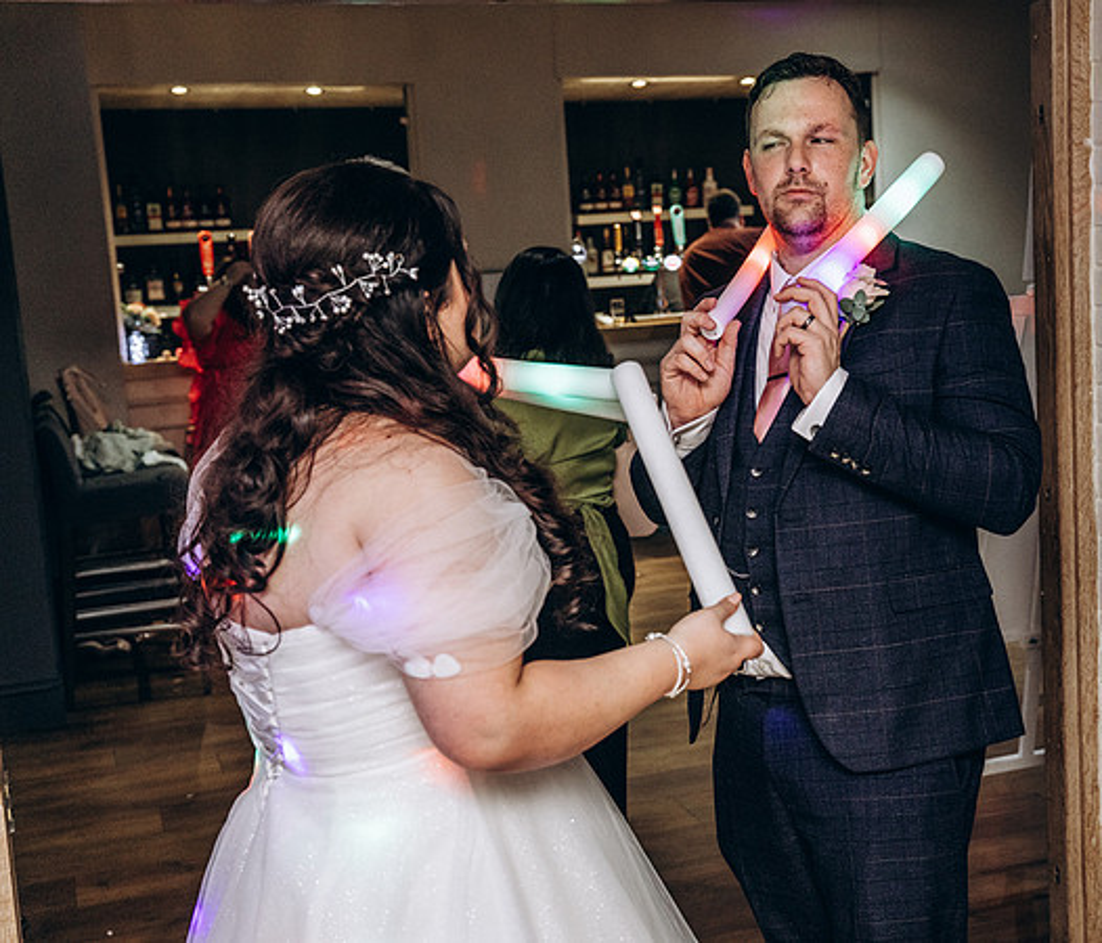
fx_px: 1680
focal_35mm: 50
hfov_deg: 36.0
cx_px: 714
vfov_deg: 31.4
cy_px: 478
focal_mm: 41
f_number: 4.5
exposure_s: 1/100
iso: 2000
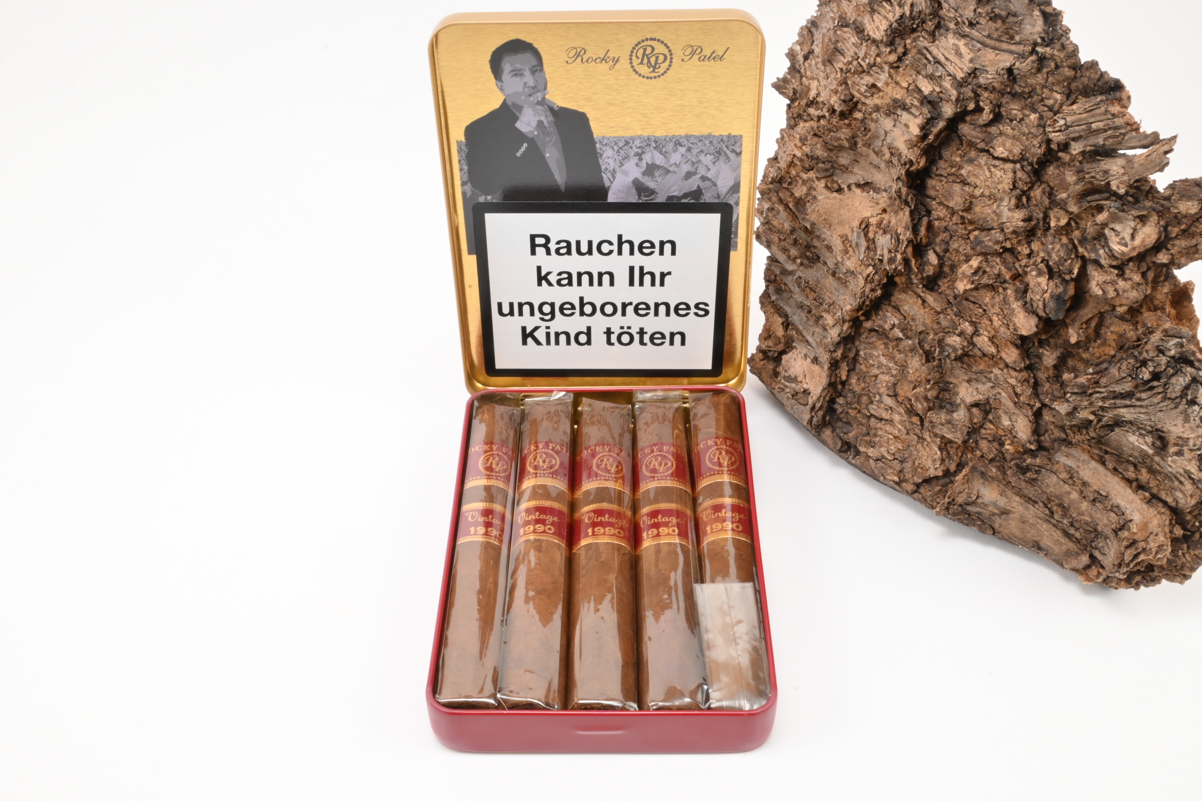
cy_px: 400
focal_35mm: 36
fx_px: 1202
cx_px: 601
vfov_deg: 36.9
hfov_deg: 53.1
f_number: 22
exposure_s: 1/15
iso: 640
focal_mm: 24
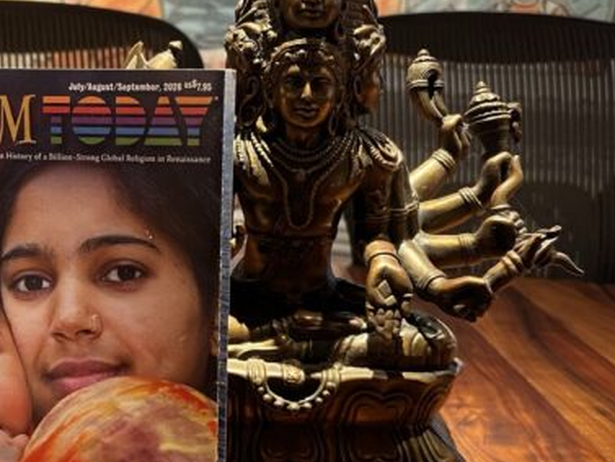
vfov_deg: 27.5
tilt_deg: -13.0
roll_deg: -1.2
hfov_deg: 35.4
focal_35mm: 53
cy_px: 251
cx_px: 157
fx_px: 942
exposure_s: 1/60
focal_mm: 5.7
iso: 500
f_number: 1.5
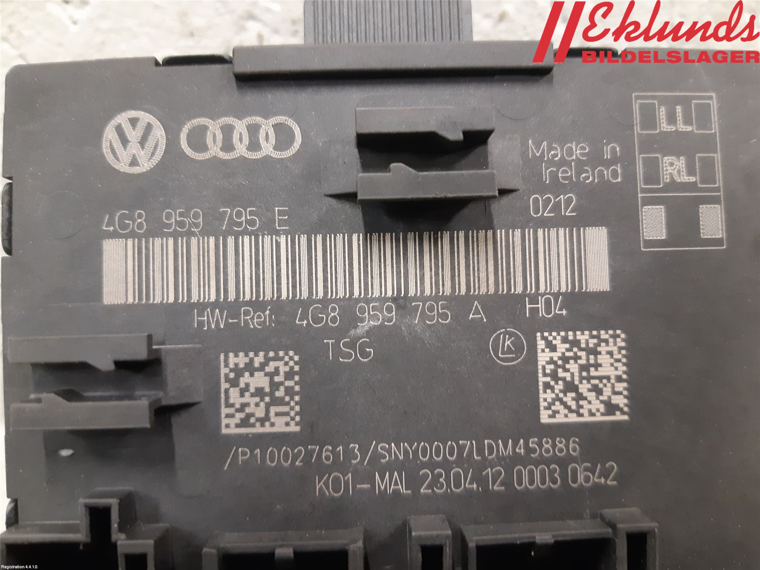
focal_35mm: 26
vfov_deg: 53.1
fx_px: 571
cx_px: 380
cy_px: 285
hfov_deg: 67.3
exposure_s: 1/25
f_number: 1.7
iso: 320
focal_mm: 3.93
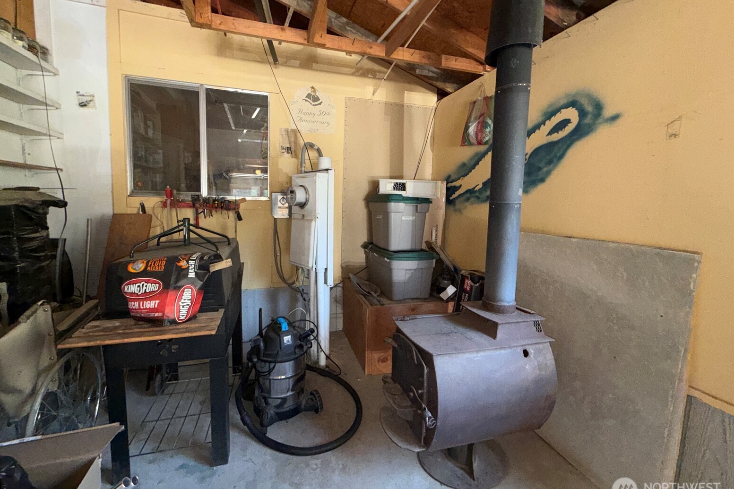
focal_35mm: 15
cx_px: 356
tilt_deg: -3.5
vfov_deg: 77.2
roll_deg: -1.0
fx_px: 306
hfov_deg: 100.4
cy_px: 226
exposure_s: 1/68
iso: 125
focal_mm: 2.22
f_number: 2.2
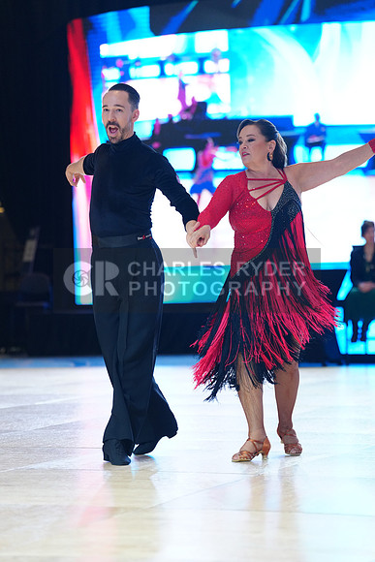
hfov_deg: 11.9
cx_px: 188
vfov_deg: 17.8
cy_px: 281
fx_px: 1796
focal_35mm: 115
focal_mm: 115
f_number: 2.8
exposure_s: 1/400
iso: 2000
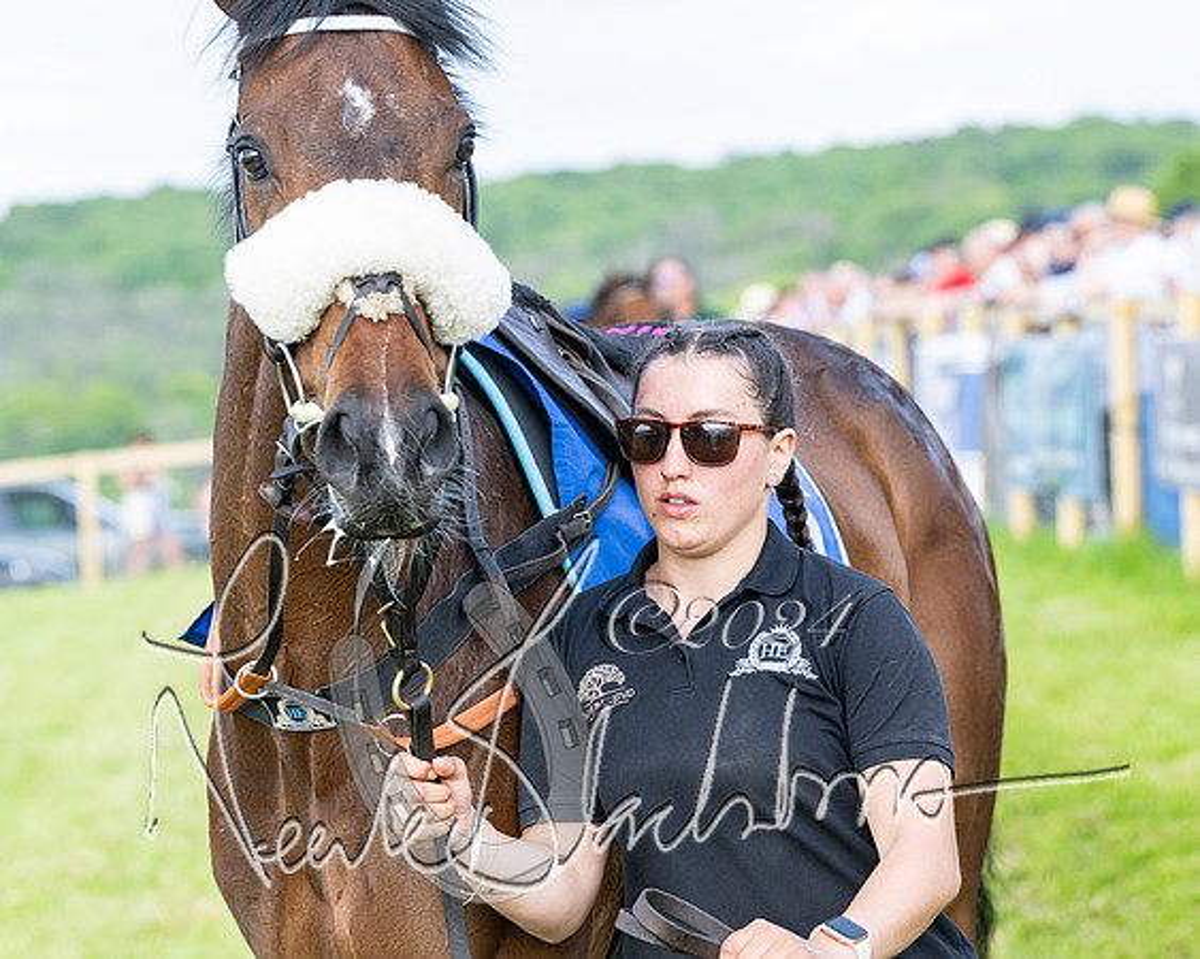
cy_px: 480
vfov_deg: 9.7
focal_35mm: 159
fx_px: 5640
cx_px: 518
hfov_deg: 12.1
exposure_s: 1/1000
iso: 400
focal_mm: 94
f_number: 4
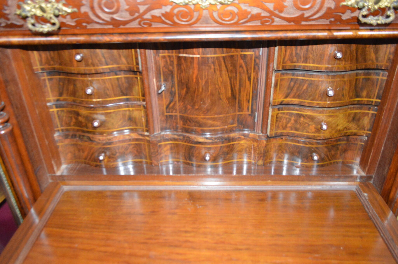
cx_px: 199
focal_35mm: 27
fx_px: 298
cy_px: 132
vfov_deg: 47.9
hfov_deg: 67.4
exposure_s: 1/13
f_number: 3.5
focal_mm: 18
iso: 3200
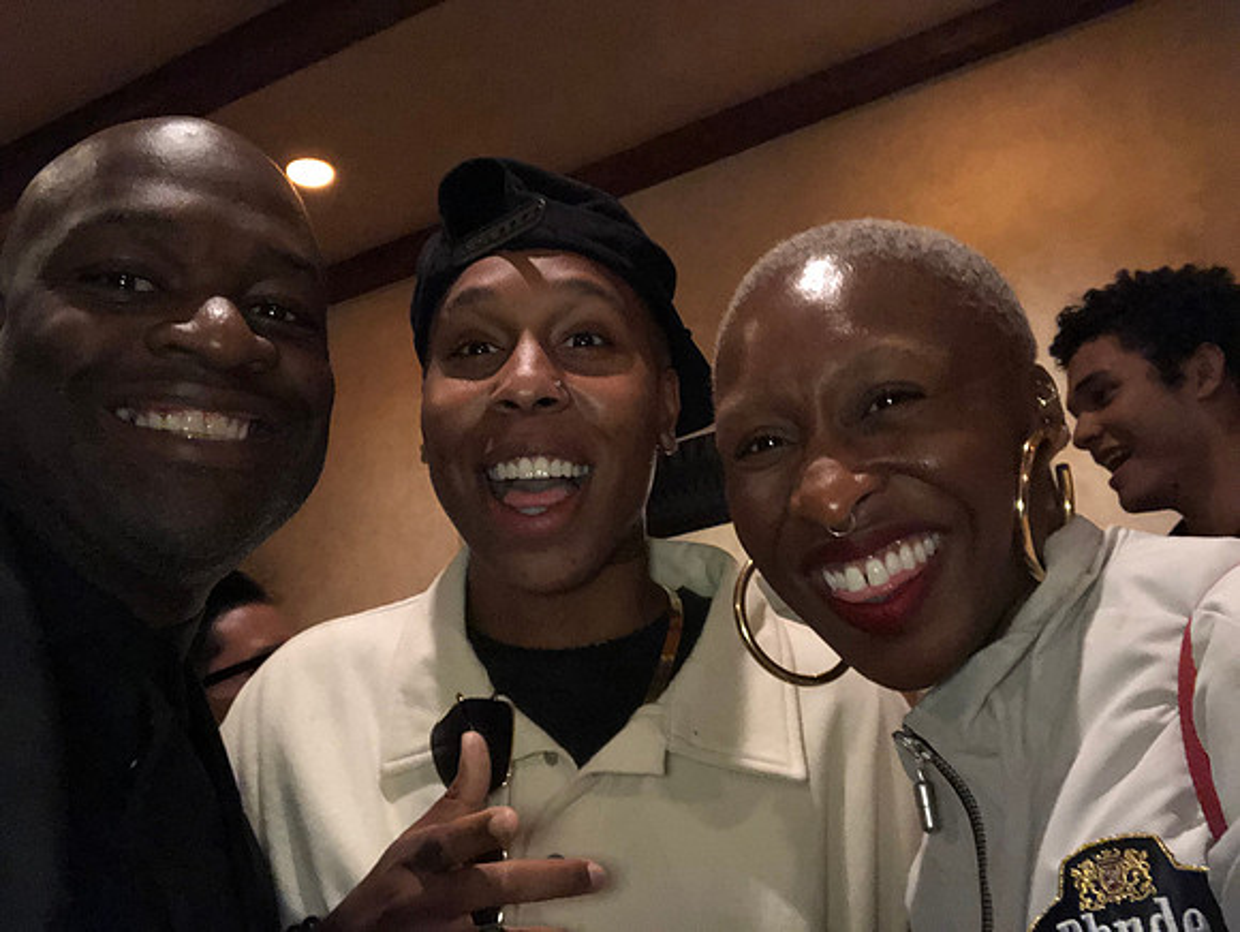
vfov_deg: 44.2
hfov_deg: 56.8
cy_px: 466
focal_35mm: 32
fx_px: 1147
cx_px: 620
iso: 500
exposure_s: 1/16
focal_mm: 2.87
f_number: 2.2
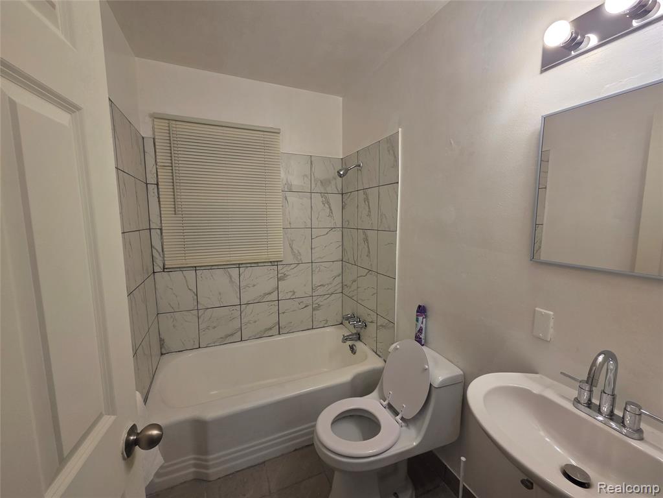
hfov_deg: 106.2
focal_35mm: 13
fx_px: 249
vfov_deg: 89.9
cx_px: 332
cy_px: 249
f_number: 2.2
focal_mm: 2.2
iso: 100
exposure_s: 1/120
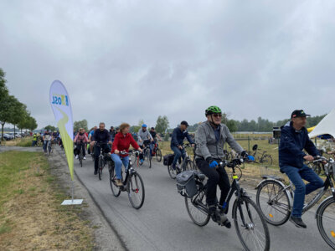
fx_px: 252
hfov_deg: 67.3
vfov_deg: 53.1
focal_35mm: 26
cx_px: 168
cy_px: 126
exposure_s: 1/1996
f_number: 1.8
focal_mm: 4.2
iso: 32
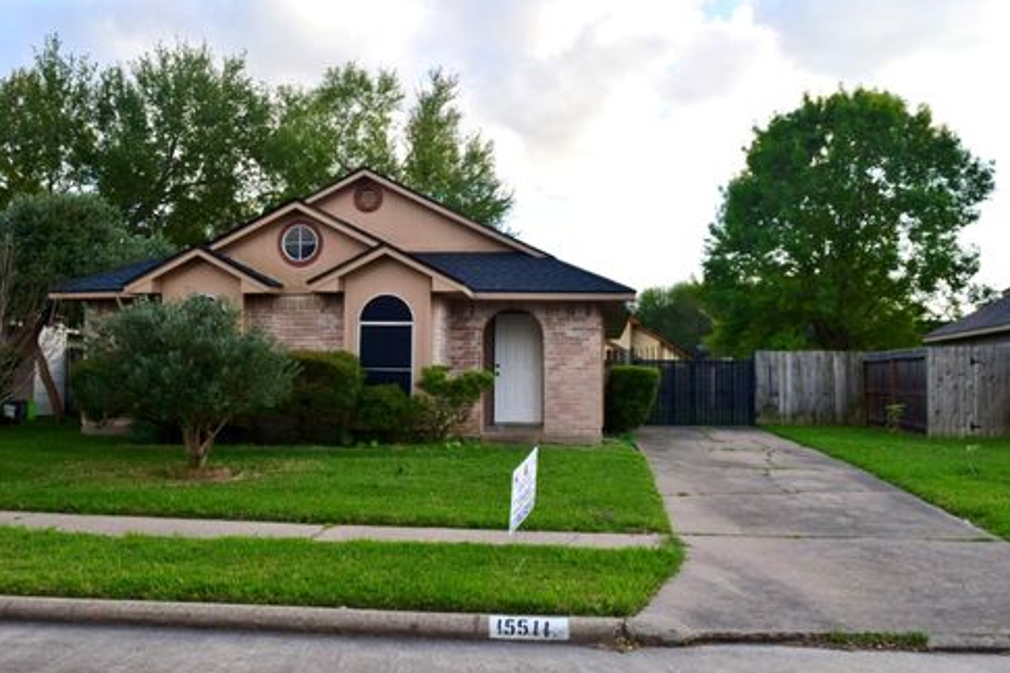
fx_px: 1038
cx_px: 501
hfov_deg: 51.9
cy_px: 340
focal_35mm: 37
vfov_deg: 35.9
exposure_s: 1/200
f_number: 10
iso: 400
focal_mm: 24
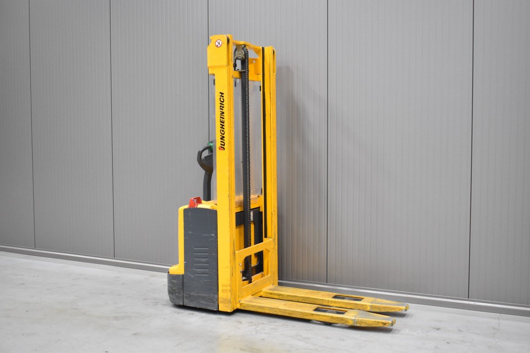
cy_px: 176
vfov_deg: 33.0
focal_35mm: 40
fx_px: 596
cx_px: 265
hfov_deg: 47.9
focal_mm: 27
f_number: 4
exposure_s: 1/50
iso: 1600
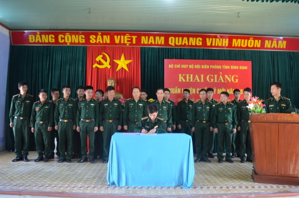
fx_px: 249
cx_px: 150
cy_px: 99
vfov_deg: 43.4
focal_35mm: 30
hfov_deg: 62.0
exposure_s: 1/50
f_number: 3.8
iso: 800
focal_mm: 20
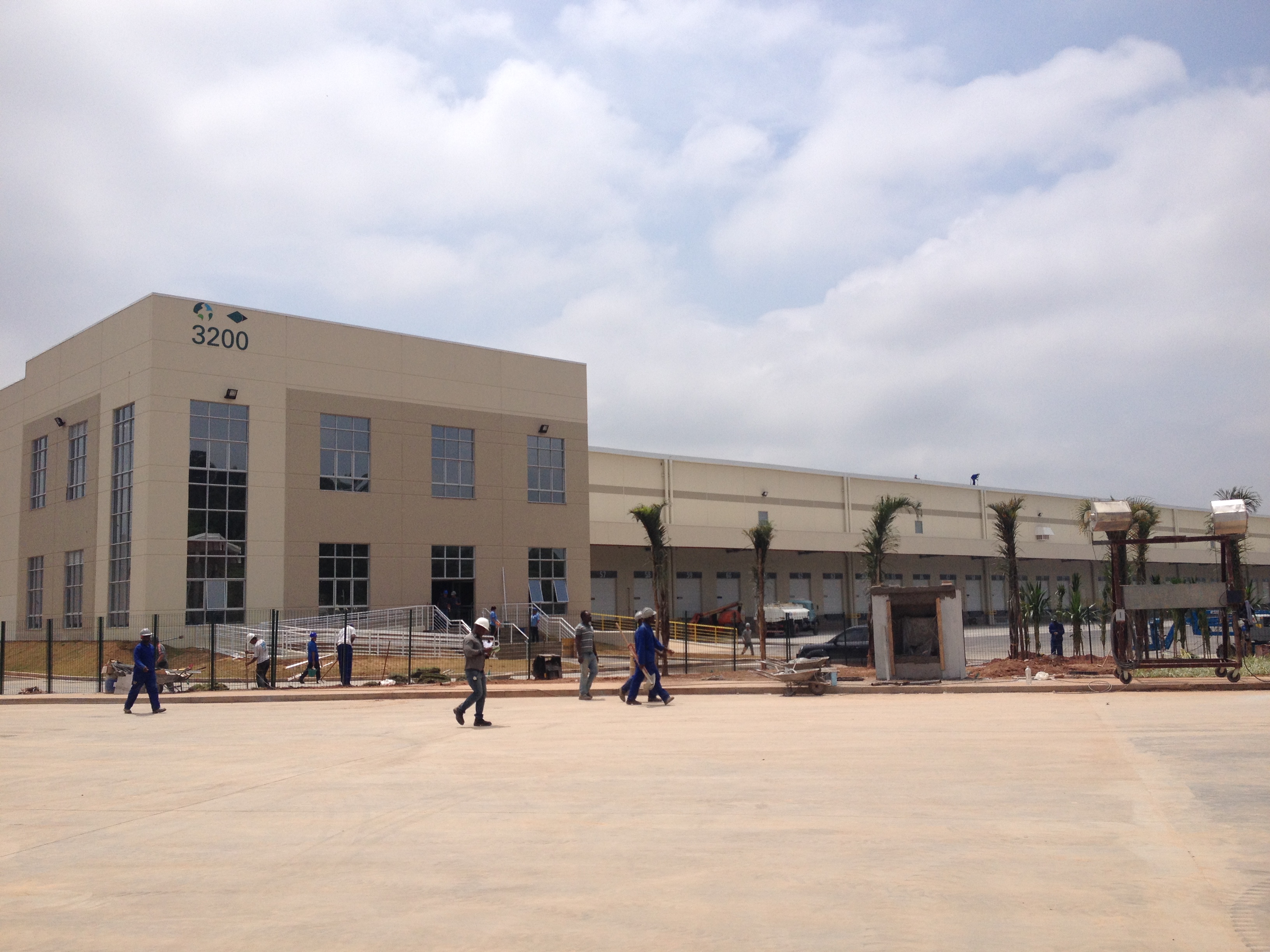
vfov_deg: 40.7
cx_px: 635
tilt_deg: +5.7
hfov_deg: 52.6
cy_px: 476
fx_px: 1284
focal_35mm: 35
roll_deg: +0.5
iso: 50
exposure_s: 1/4255
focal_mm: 4.28
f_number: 2.4
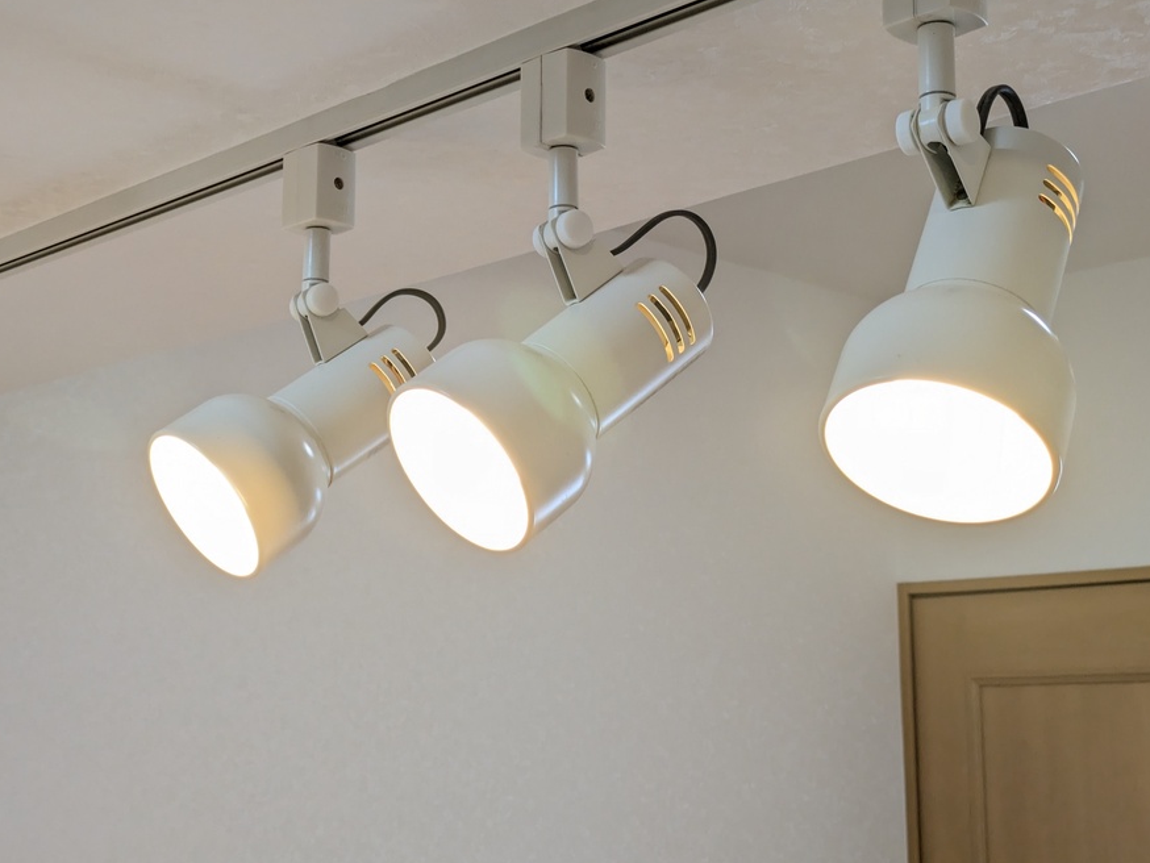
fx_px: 1861
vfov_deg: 26.1
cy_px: 414
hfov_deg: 34.3
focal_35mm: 56
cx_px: 596
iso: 71
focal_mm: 5.43
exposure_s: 1/120
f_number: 1.89
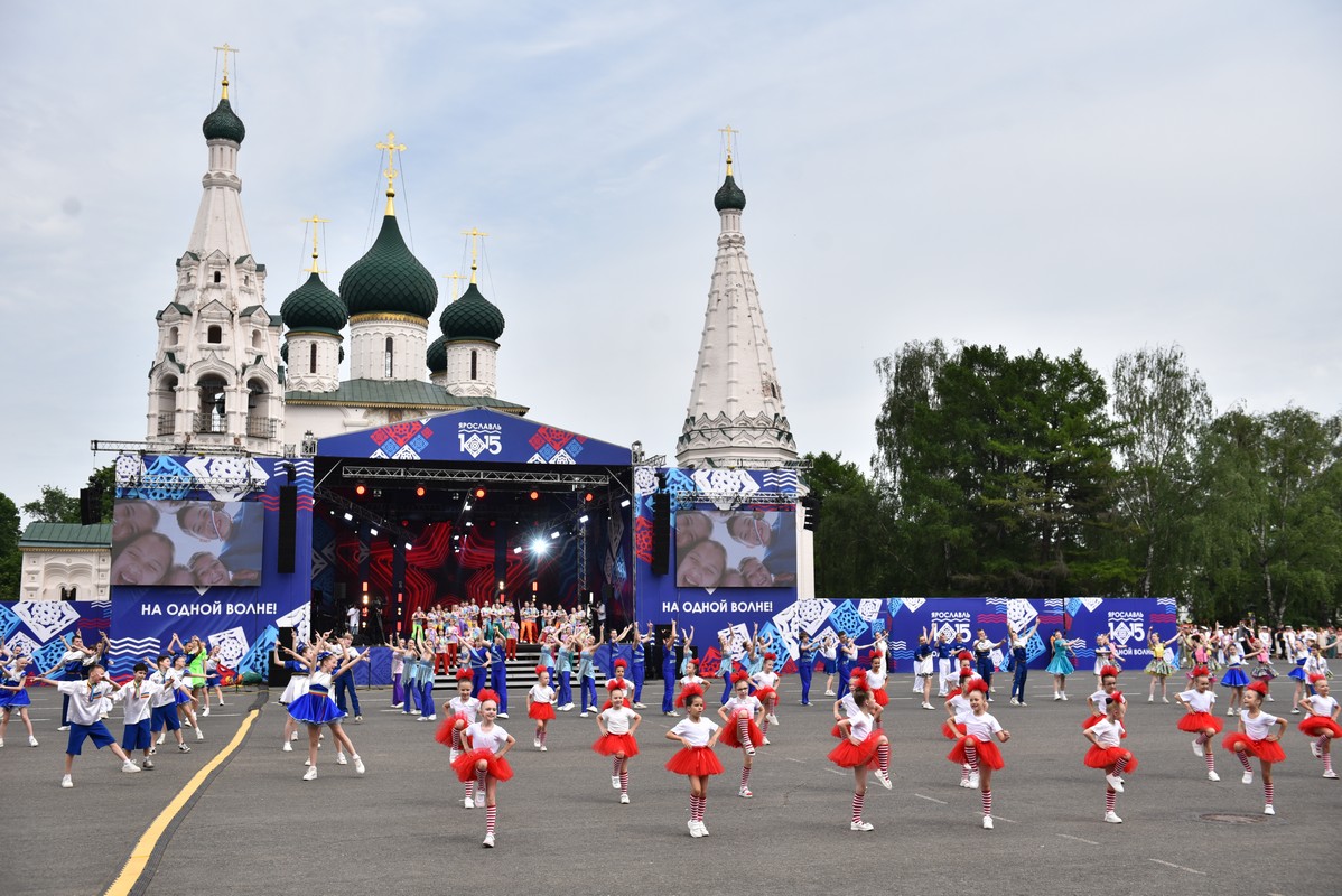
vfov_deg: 35.1
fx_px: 1417
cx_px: 671
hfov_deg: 50.7
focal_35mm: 38
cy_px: 448
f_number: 4
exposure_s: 1/1250
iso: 200
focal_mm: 38
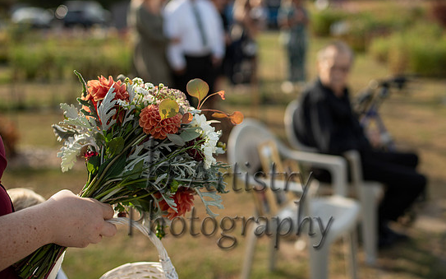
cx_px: 229
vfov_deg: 26.3
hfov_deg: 41.1
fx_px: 595
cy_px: 123
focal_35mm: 49
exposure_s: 1/1600
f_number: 2.5
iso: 160
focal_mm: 45
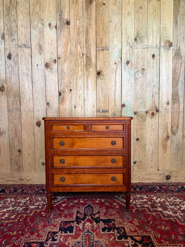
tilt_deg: -4.8
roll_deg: -1.2
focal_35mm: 24
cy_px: 124
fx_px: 171
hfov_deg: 56.8
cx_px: 92
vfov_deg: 71.6
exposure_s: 1/50
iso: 500
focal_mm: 6.76
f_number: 1.78
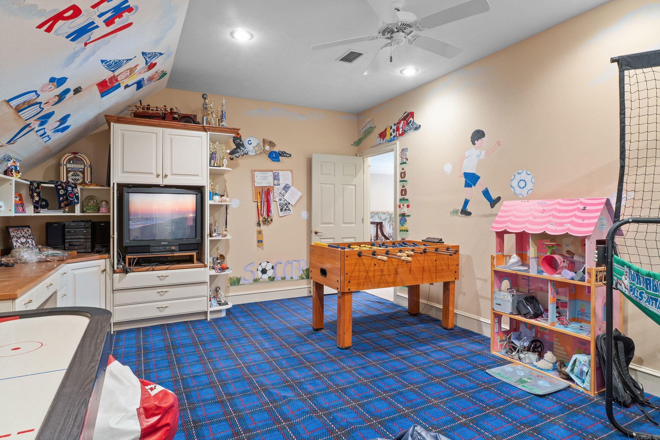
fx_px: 363
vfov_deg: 62.4
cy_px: 220
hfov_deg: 84.5
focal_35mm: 20
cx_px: 330
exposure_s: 4
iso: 200
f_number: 9
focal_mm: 13.2
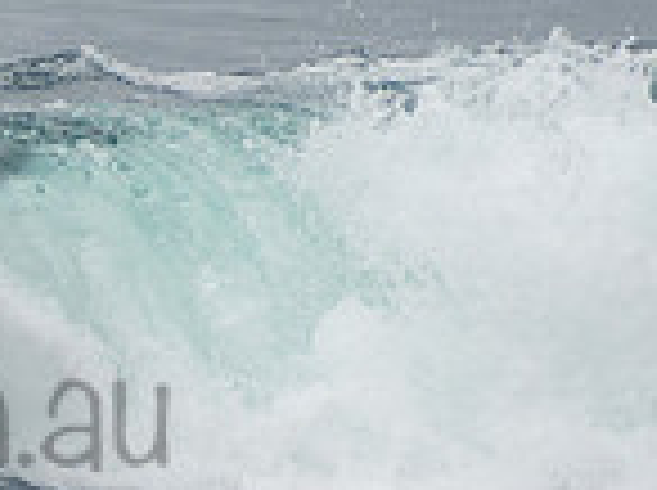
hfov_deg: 0.9
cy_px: 362
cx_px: -306
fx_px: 43449
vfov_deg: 0.6
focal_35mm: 2293
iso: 320
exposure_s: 1/1250
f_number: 5.6
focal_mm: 400
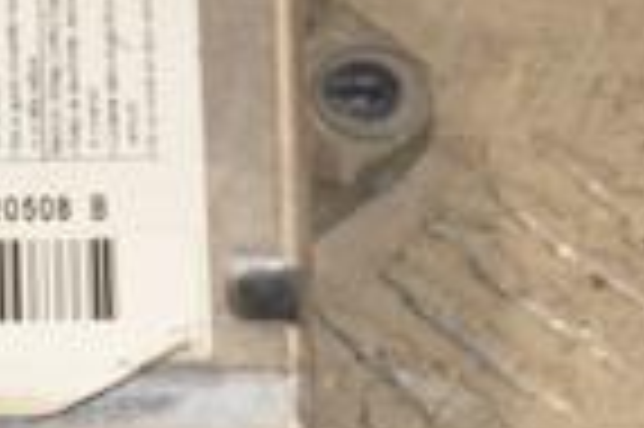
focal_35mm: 440
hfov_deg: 4.7
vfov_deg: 3.1
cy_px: 351
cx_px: -203
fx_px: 7862
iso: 800
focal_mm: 70
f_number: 8
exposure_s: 1/200
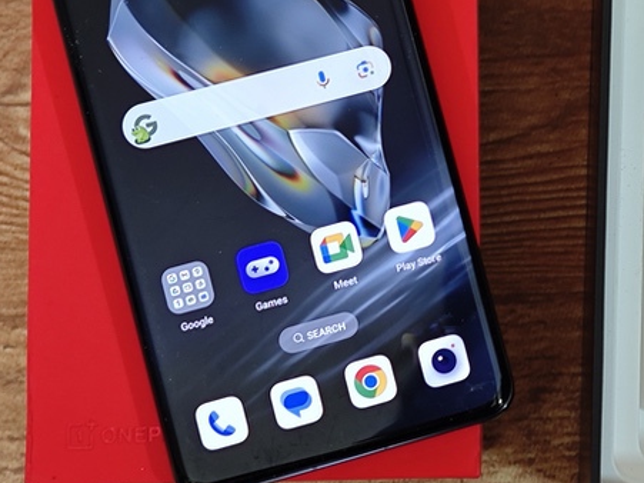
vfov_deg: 14.4
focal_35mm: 102
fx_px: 1897
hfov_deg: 18.9
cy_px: 99
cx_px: 583
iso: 200
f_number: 1.6
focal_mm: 6.55
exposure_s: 1/50
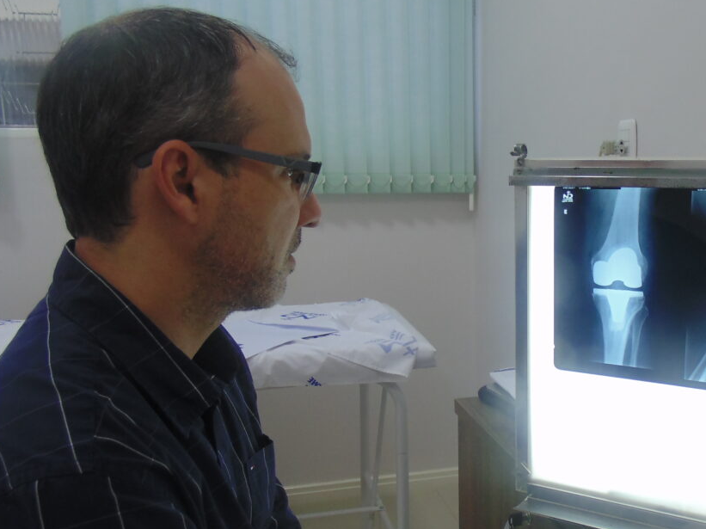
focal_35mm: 39
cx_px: 486
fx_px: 795
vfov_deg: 36.6
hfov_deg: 46.9
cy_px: 332
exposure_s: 1/30
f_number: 3.1
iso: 100
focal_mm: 4.5
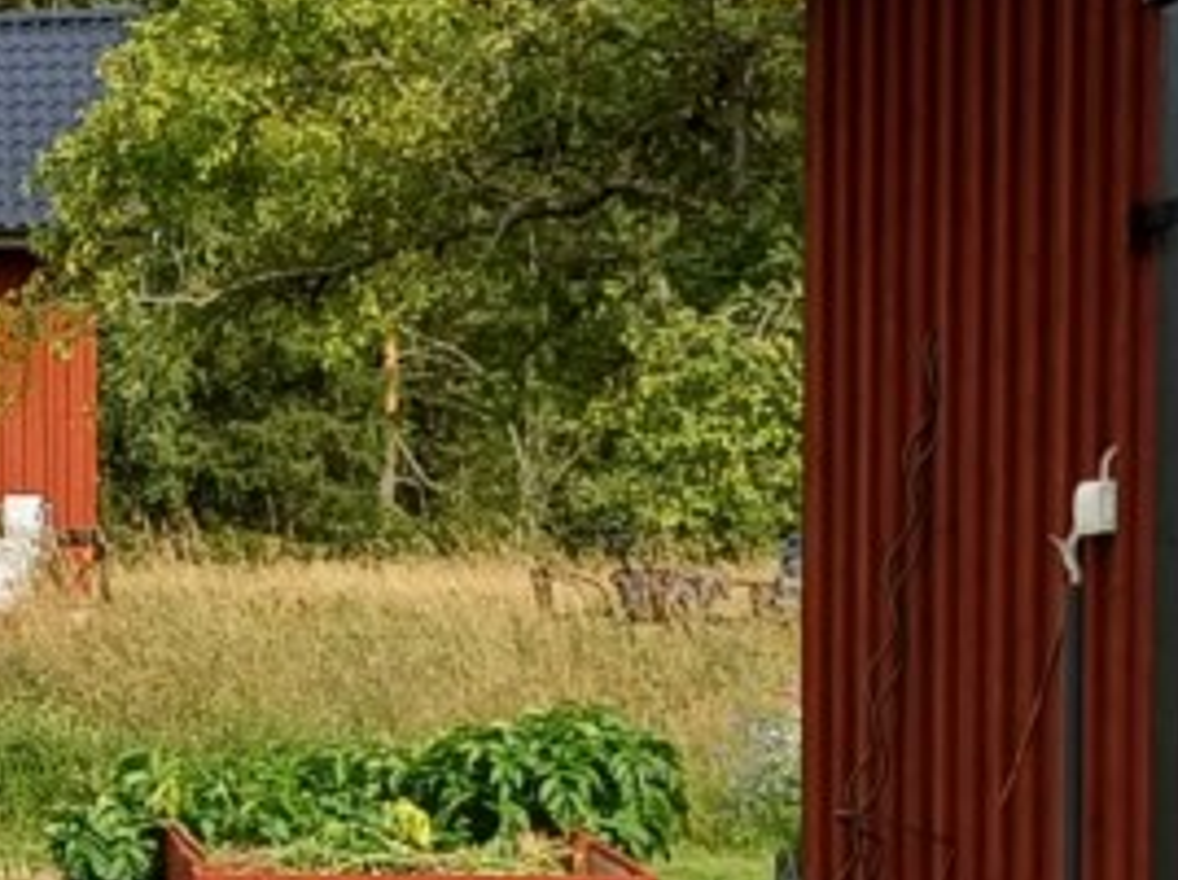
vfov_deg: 10.9
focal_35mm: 134
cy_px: 867
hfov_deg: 14.1
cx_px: -394
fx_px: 4554
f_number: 1.8
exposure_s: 1/837
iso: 50
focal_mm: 4.65
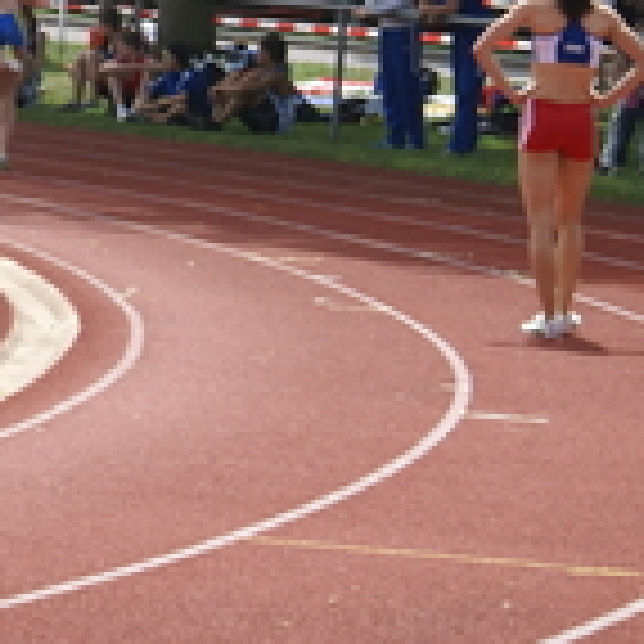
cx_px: 59
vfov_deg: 5.2
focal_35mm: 336
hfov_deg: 5.2
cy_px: -158
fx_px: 7072
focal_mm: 70
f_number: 6.3
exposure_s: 1/320
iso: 100
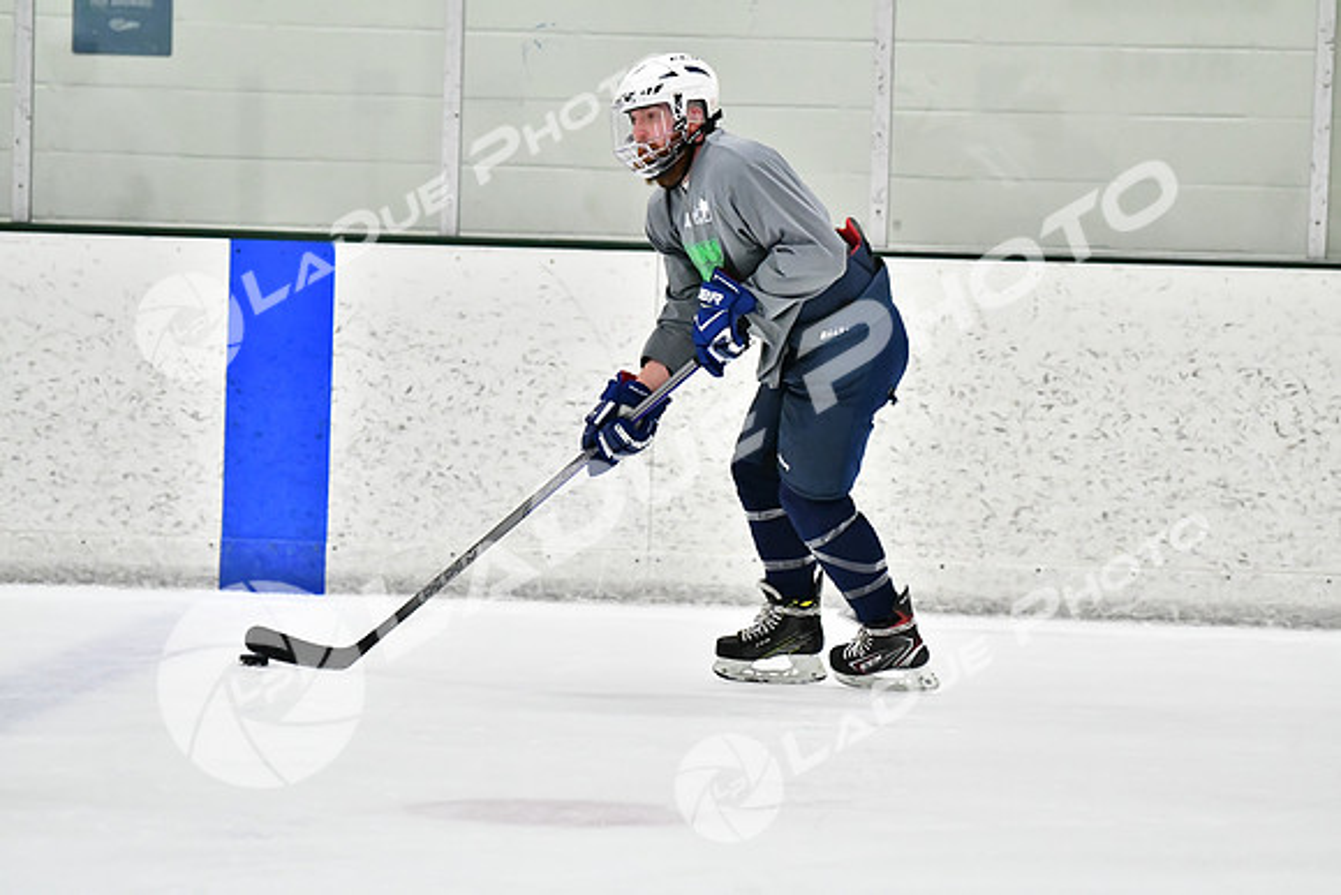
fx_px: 7265
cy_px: 448
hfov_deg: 10.5
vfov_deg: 7.0
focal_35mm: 195
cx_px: 670
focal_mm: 130
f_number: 2.8
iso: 6400
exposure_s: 1/2000
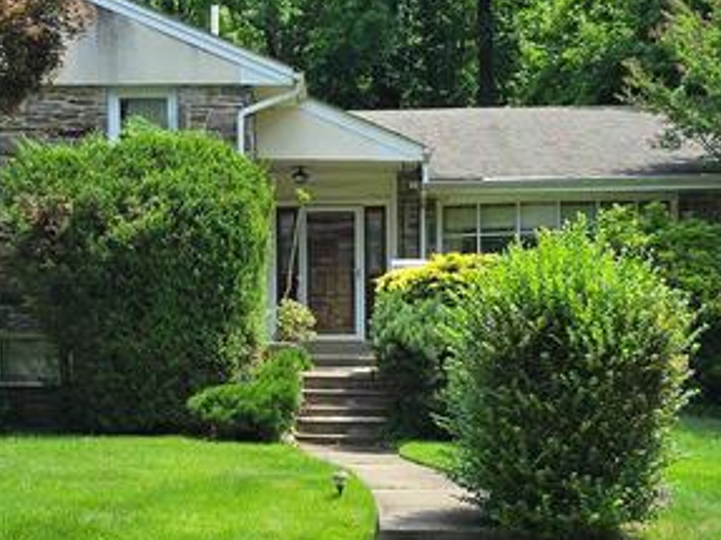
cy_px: 450
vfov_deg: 17.8
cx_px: 339
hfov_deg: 23.8
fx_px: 1707
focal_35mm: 82
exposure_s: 1/501
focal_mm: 6.3
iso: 12
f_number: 1.7
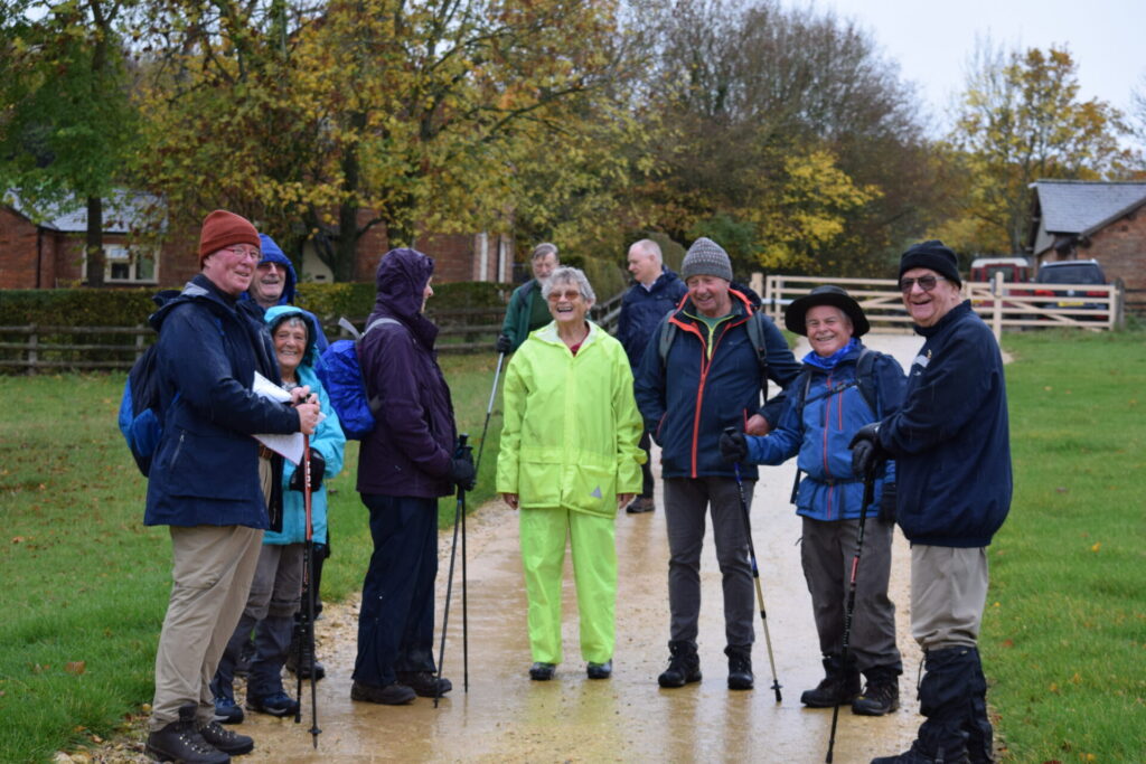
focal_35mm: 82
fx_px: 2626
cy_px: 382
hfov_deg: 24.6
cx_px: 573
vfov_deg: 16.6
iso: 400
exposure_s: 1/200
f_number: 7.1
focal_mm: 55
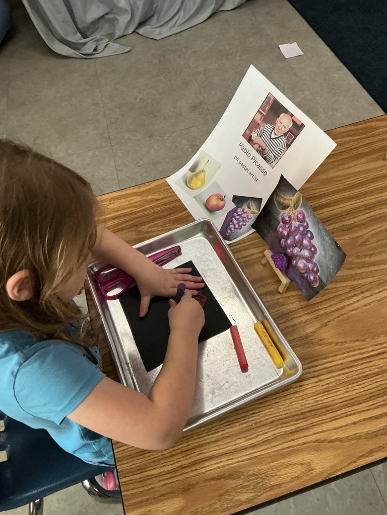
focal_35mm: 29
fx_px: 432
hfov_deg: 48.2
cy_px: 258
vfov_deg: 61.7
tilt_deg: -54.1
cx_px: 194
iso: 250
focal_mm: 3
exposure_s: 1/40
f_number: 1.8
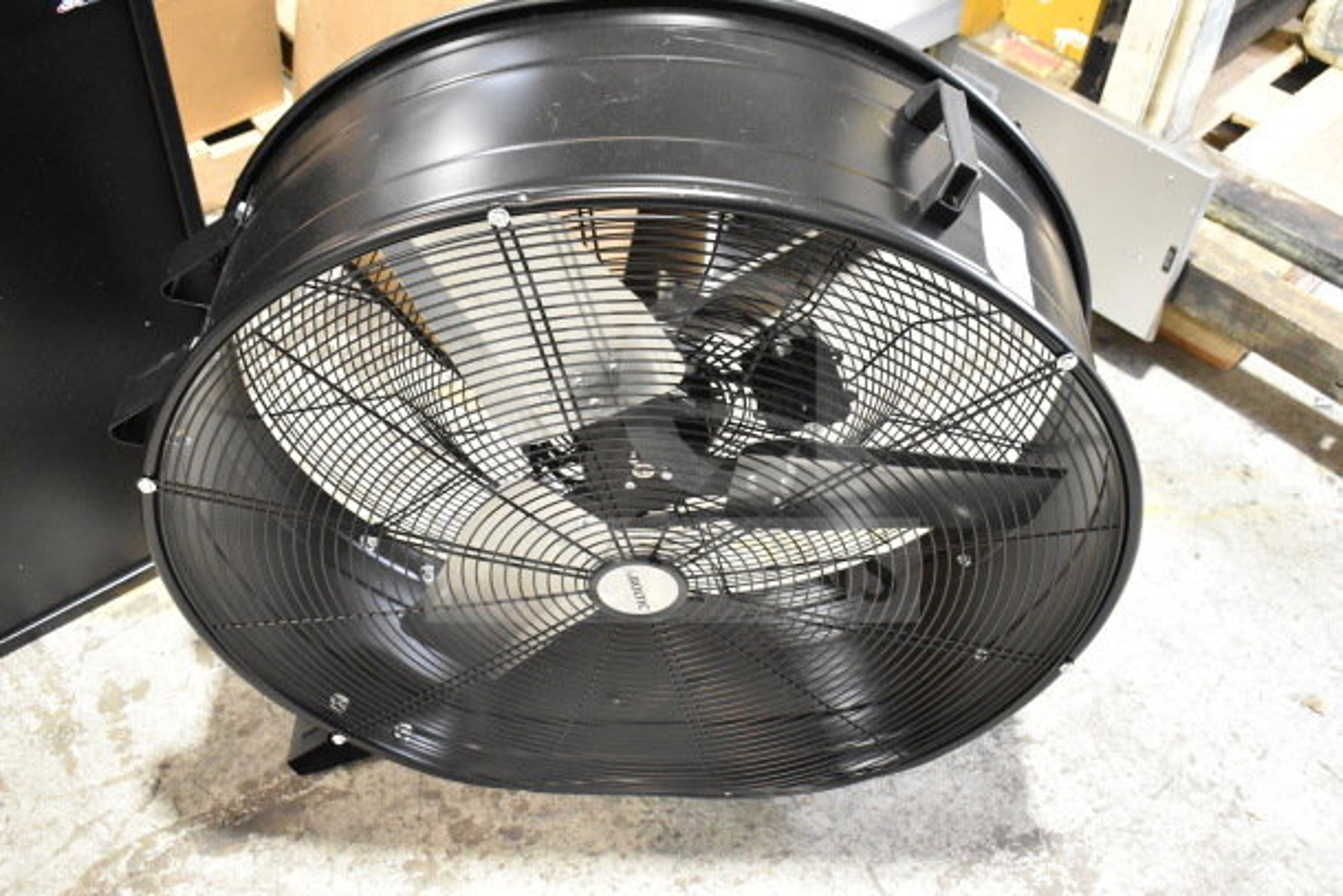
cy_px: 448
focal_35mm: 36
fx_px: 1343
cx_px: 672
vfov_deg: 36.9
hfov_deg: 53.1
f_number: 6.3
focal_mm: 24
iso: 6400
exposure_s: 1/160
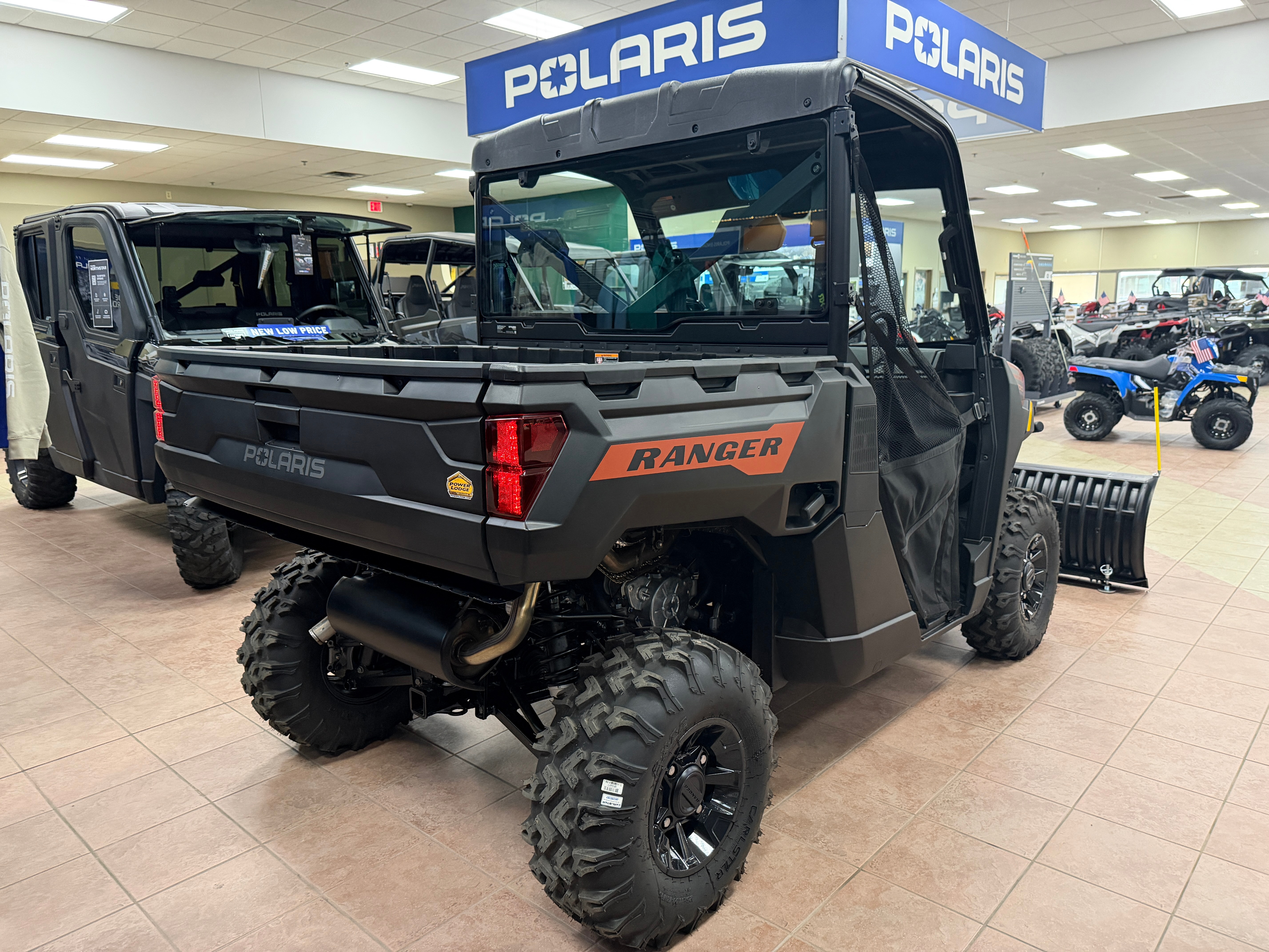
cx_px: 634
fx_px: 880
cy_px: 476
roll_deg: +0.9
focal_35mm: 24
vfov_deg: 56.8
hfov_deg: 71.6
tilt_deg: -10.8
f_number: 1.78
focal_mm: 6.76
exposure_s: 1/60
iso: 640
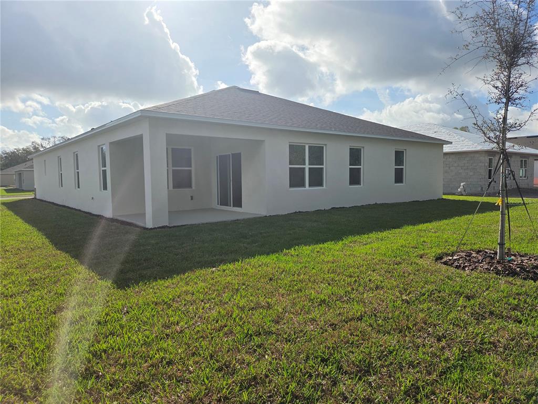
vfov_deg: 58.9
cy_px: 202
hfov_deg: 73.9
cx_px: 269
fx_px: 357
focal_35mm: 23
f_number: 1.8
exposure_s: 1/7891
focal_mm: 5.4
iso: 50
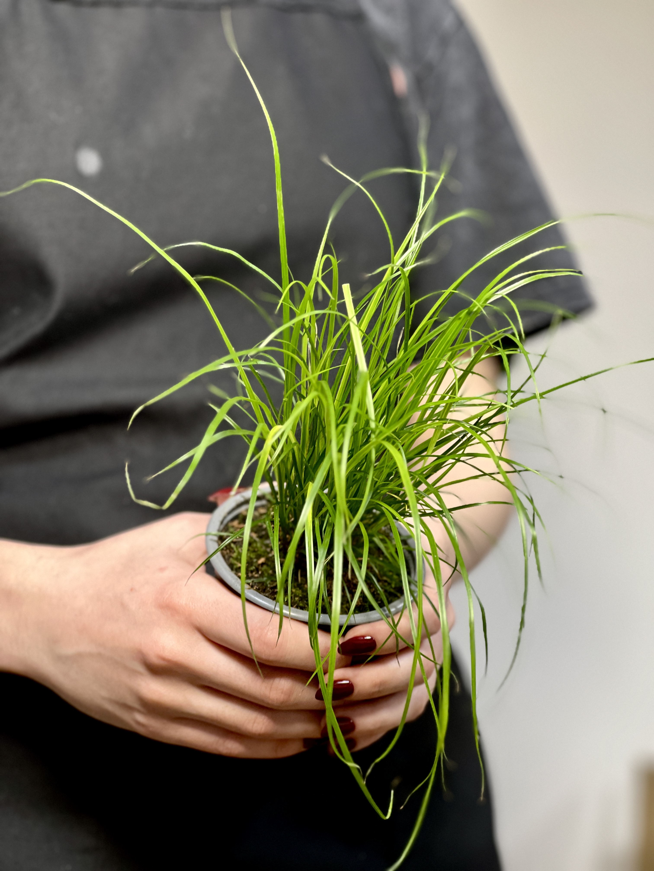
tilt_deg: +2.1
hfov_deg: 19.1
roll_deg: +0.4
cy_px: 436
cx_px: 327
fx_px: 1940
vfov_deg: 25.3
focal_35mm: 77
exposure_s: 1/33
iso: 125
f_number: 2.8
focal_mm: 9
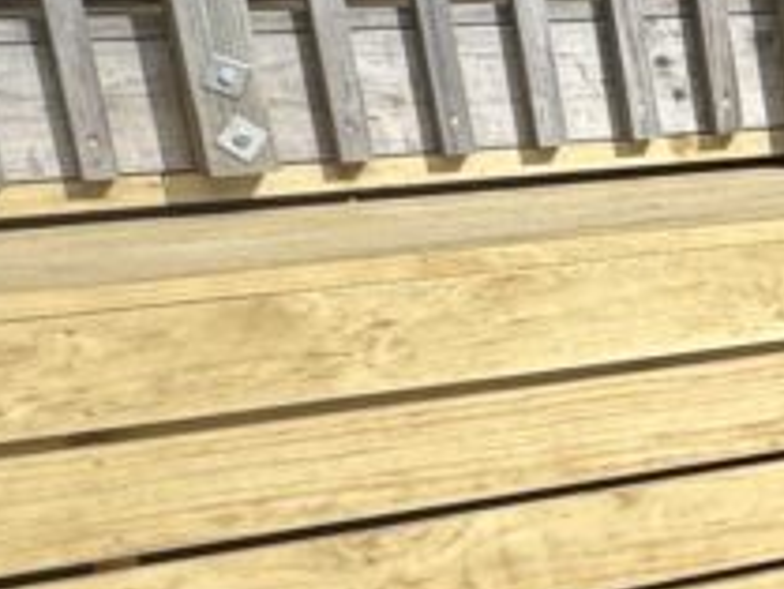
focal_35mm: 103
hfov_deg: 13.6
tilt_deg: -14.1
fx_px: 2334
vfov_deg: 14.2
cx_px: 1898
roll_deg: +1.7
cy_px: 548
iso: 50
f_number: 2.2
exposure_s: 1/2770
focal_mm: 2.22
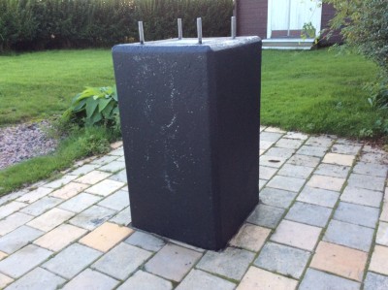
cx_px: 194
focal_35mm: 32
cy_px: 145
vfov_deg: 44.1
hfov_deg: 56.9
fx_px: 358
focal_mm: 3.3
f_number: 2.4
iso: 80
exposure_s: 1/25
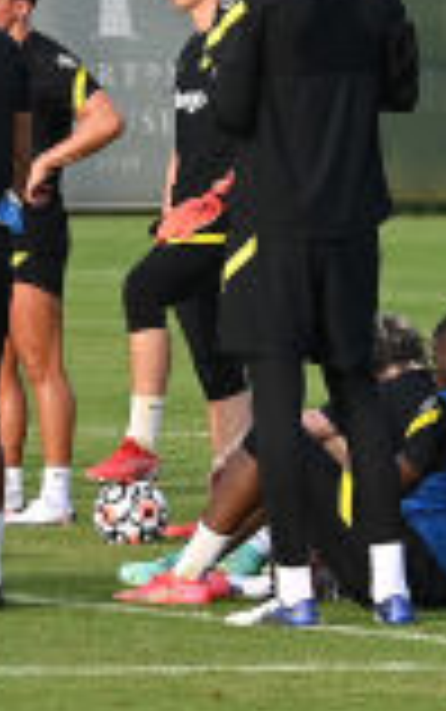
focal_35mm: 649
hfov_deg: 2.0
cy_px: 173
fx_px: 12599
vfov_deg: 3.2
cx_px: -572
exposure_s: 1/1600
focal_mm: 98
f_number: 4.5
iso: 400
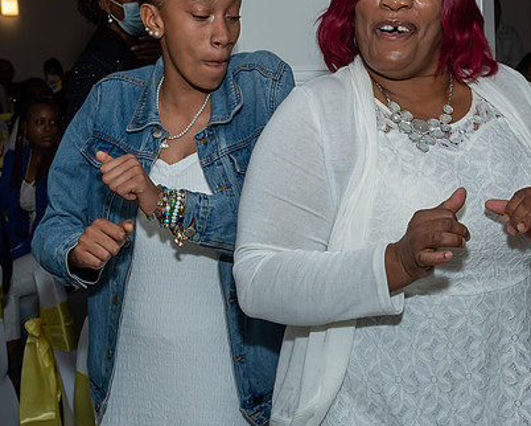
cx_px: 293
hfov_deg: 27.5
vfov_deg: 22.1
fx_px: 1085
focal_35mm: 69
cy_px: 134
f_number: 6.3
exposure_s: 1/250
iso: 500
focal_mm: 22
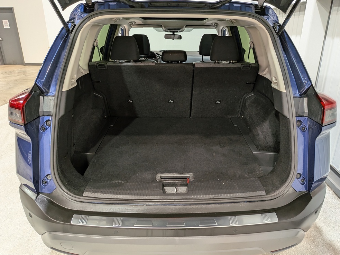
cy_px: 125
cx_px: 176
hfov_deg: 69.4
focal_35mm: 25
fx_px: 246
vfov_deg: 54.9
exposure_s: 1/120
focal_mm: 4.53
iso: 194
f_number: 1.7
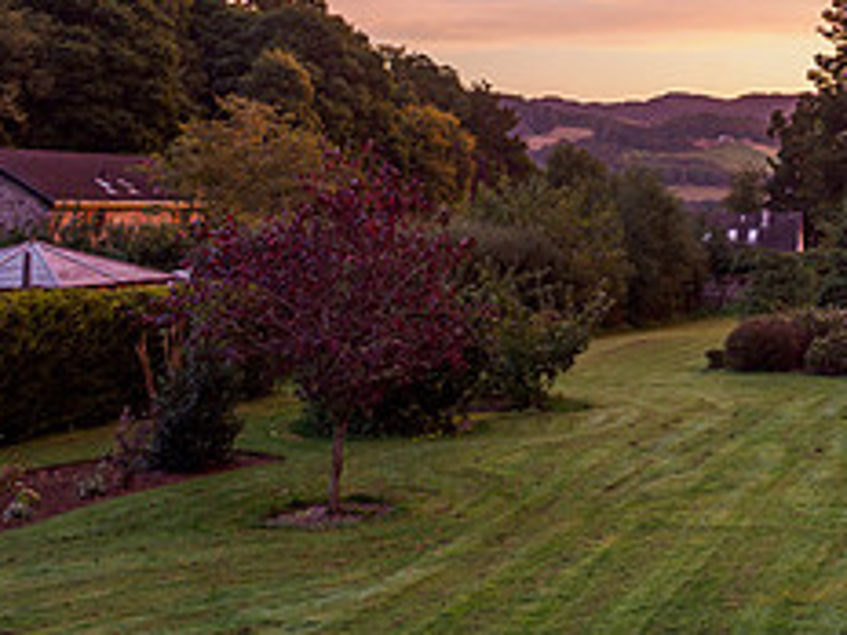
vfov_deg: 22.9
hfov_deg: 29.6
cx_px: 887
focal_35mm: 60
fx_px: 1468
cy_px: -78
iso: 200
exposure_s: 1/1.67
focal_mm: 12
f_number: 7.1
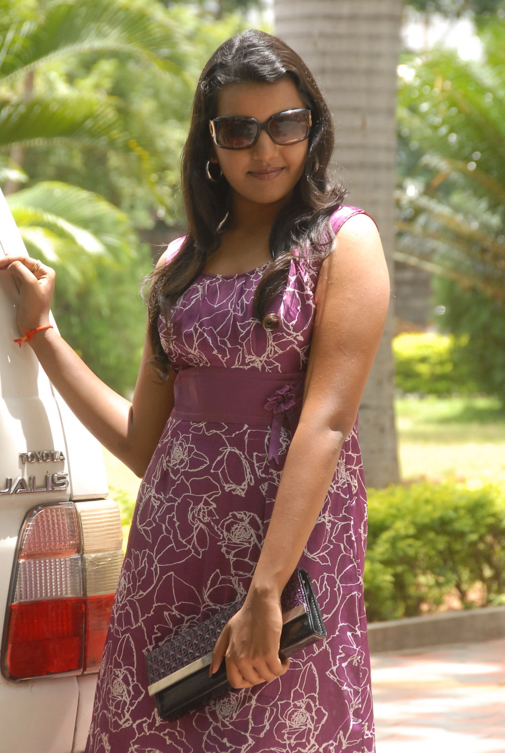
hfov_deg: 6.8
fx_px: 4240
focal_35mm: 202
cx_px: 252
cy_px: 376
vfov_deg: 10.1
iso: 500
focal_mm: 135
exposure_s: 1/125
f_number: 9
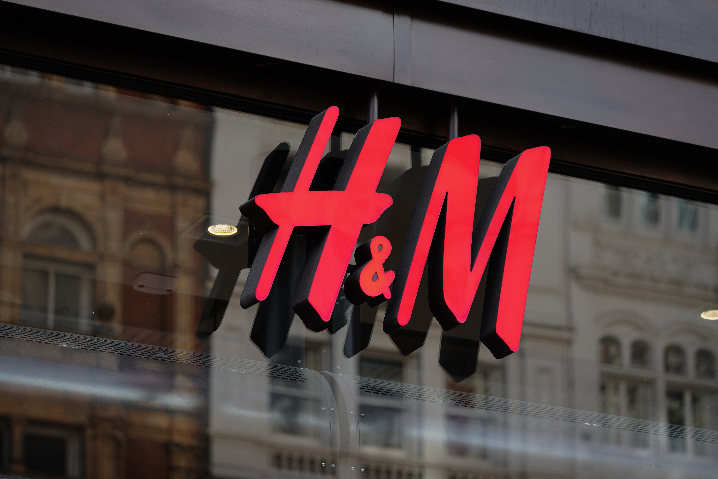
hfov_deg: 16.3
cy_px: 240
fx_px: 2513
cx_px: 359
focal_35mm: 126
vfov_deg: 10.9
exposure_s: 1/160
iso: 160
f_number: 4
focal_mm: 126
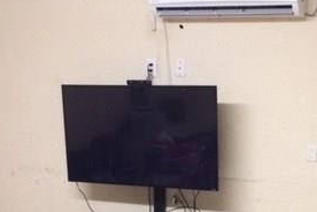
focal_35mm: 70
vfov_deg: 18.9
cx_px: 253
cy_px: 214
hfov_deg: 28.2
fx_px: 616
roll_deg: -0.8
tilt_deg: -10.9
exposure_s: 1/30
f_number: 2.2
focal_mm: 4.15
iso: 200
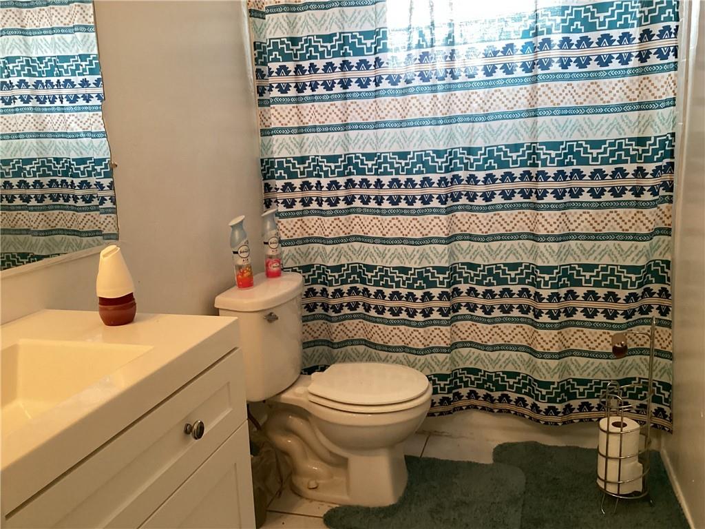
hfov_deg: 58.4
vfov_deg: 45.4
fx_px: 631
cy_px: 264
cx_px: 352
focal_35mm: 31
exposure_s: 1/40
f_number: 2.4
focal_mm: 3.3
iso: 250
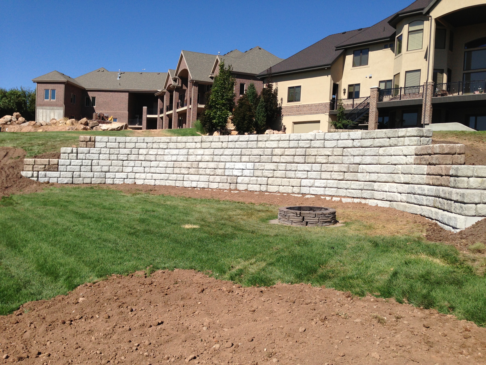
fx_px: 463
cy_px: 182
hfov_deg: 55.4
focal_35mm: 33
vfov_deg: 42.9
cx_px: 243
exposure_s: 1/2169
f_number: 2.4
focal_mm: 4.13
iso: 50
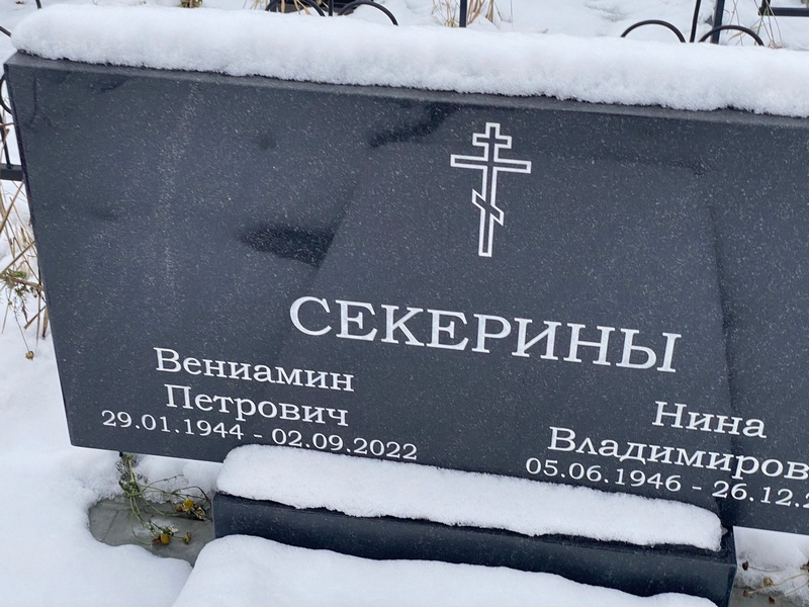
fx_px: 1215
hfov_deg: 36.8
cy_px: 304
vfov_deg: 28.0
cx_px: 404
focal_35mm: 52
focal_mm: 6
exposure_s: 1/136
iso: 20
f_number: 2
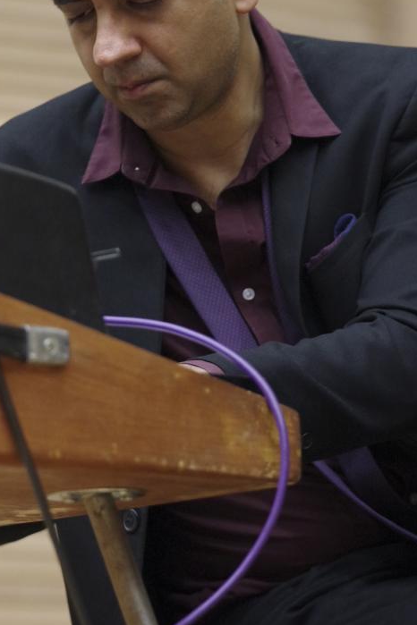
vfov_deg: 6.7
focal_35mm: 307
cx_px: 118
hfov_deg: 4.5
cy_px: 210
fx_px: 5334
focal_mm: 130
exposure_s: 1/100
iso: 3200
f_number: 3.2
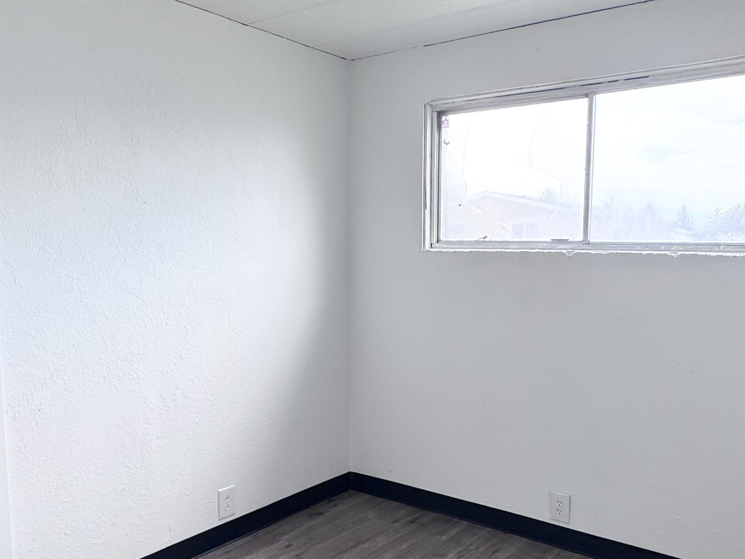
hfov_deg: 58.2
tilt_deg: -6.7
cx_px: 410
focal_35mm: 31
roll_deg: -0.6
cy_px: 316
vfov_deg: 45.3
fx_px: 667
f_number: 2.2
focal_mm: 2.22
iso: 40
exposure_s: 1/107
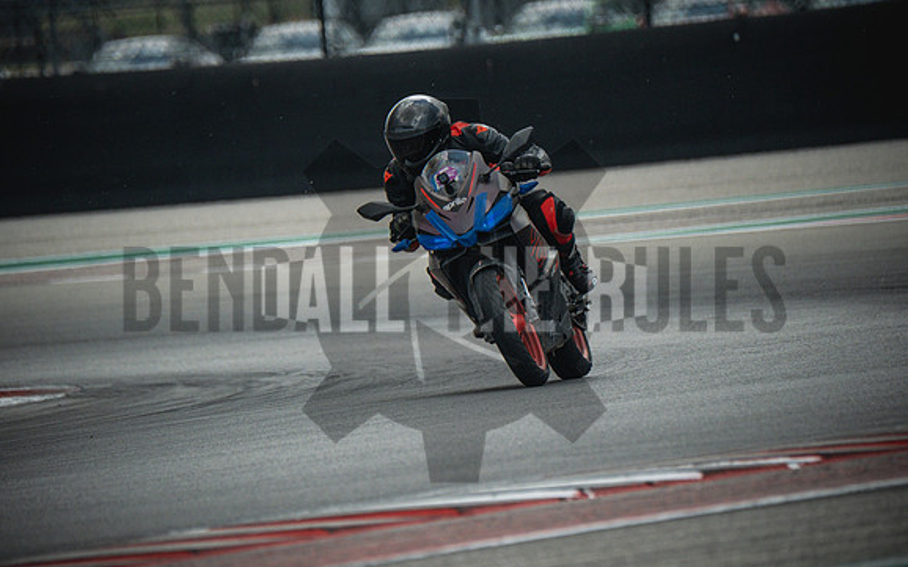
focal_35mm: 614
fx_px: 15191
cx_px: 454
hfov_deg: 3.4
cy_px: 291
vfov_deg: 2.1
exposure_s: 1/1600
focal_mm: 400
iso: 1600
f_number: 5.6
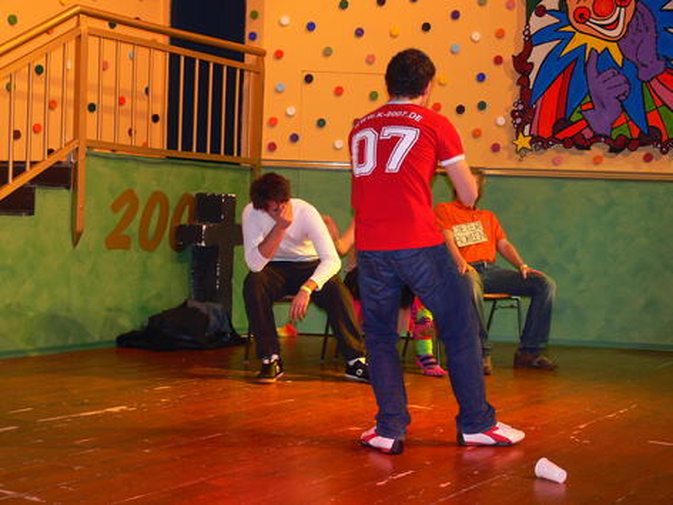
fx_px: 1069
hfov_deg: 34.9
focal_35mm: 55
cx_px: 336
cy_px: 252
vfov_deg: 26.6
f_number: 3.2
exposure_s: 1/30
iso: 100
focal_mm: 11.6
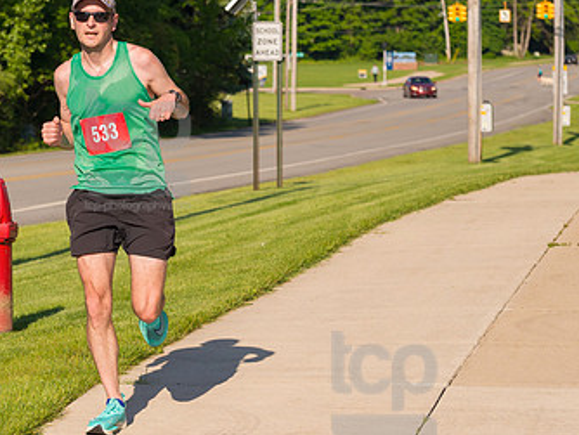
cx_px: 139
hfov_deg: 11.8
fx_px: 2795
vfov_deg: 8.9
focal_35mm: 167
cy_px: 150
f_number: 5.6
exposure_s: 1/2000
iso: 400
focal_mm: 100
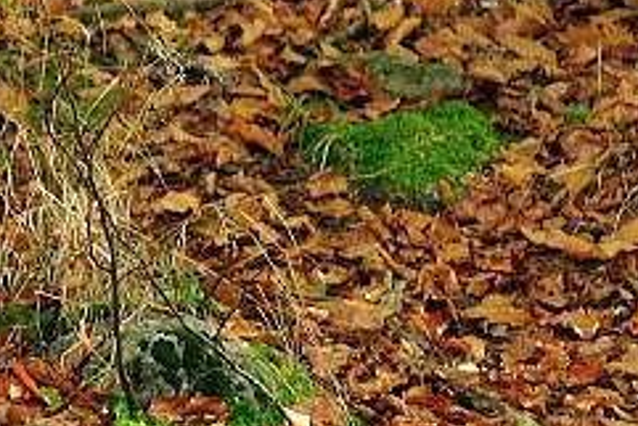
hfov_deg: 2.5
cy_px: 83
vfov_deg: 1.6
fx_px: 14896
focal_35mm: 840
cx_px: -193
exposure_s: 1/125
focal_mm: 135
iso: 320
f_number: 4
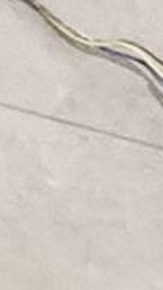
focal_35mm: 158
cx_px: 1360
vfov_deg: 12.0
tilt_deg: -4.2
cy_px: 597
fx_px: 1215
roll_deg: +0.6
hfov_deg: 3.6
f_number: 2.2
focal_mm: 2.22
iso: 500
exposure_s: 1/60
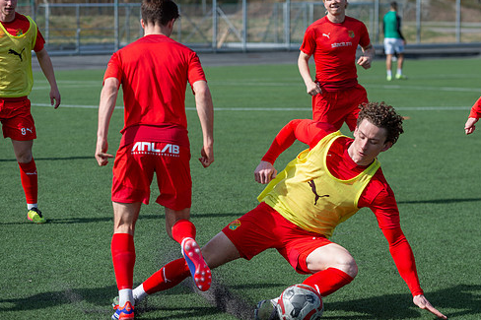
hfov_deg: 15.4
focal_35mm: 133
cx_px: 276
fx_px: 1776
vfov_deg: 10.3
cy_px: 138
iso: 100
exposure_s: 1/1000
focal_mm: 112
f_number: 4.5
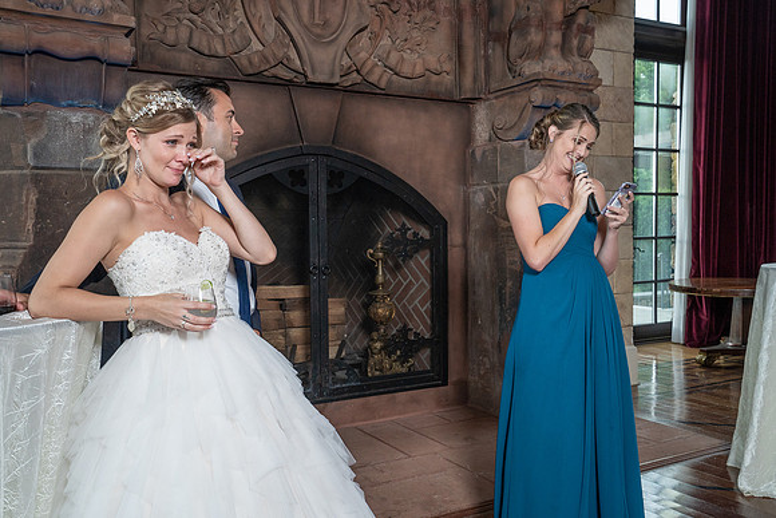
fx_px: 711
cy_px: 259
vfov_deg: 40.0
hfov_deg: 57.2
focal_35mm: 33
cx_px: 388
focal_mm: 33
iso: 1600
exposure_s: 1/100
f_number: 5.6
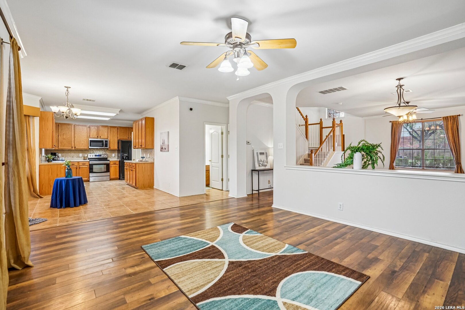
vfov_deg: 73.7
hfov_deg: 96.7
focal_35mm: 16
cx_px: 232
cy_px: 155
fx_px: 207
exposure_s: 1/6
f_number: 8
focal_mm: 16
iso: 400
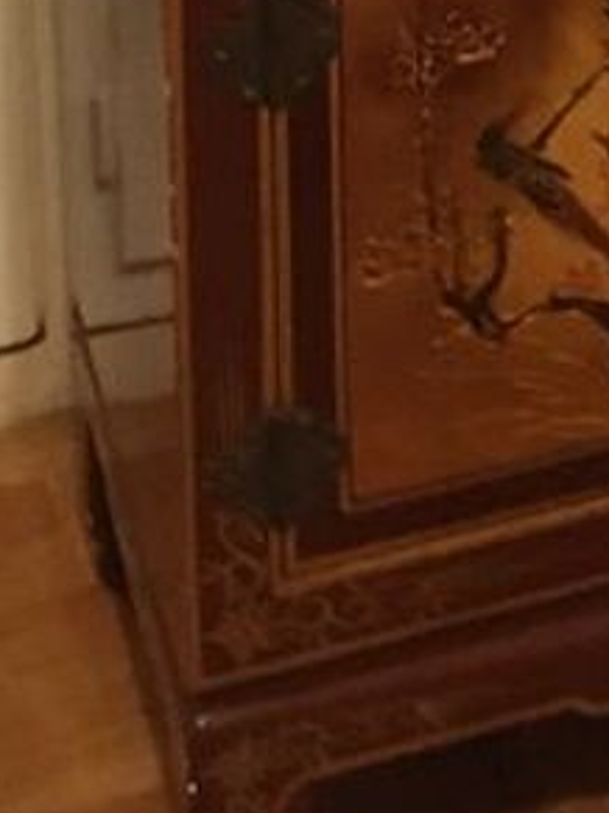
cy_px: -814
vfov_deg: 12.9
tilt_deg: -12.6
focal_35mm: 133
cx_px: 950
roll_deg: -1.0
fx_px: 3122
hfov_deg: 10.7
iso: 320
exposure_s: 1/17
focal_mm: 4.15
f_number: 2.2
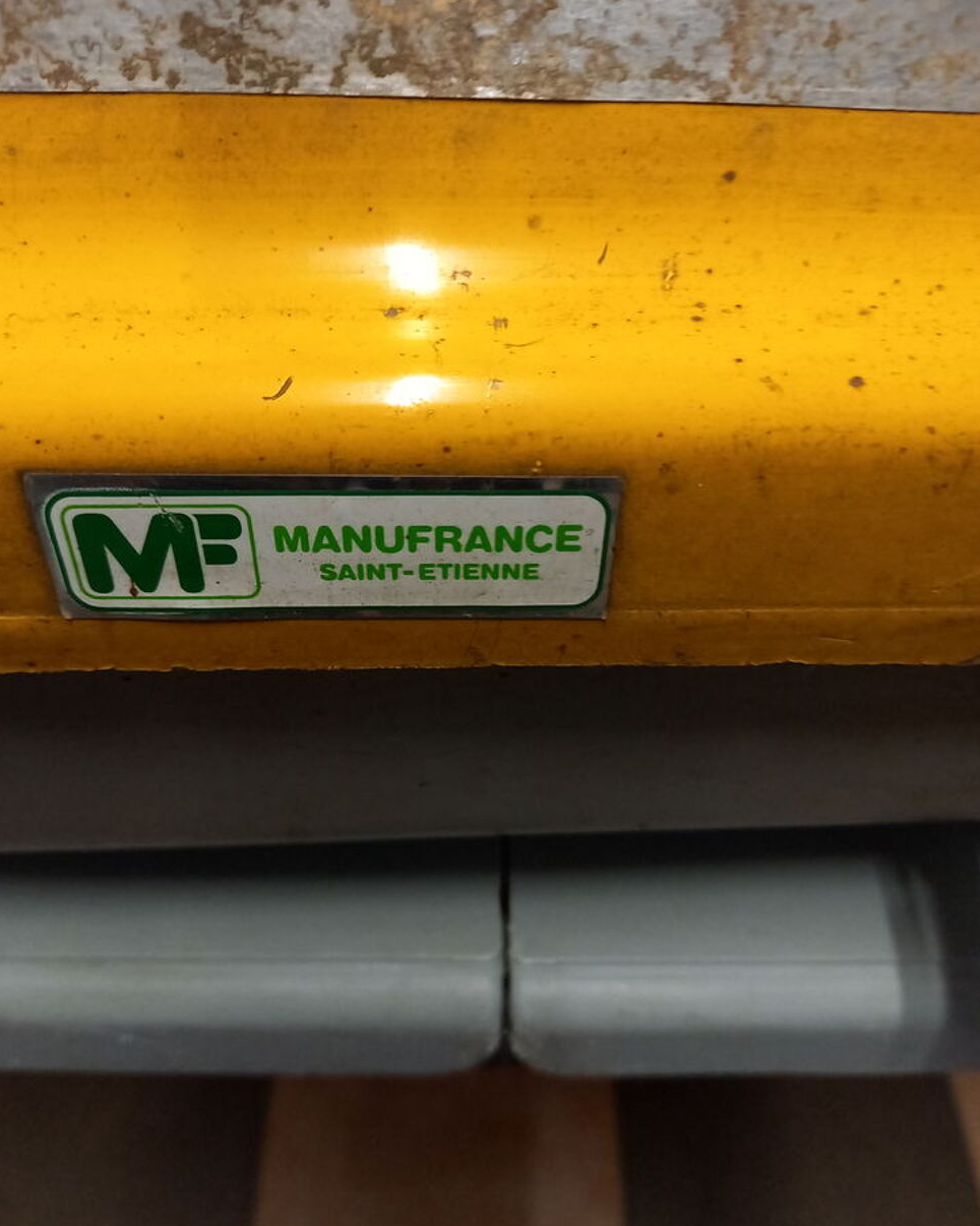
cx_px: 479
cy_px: 663
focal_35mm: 27
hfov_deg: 53.2
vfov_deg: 64.0
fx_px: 979
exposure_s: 1/33.3
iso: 500
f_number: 2
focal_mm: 4.6
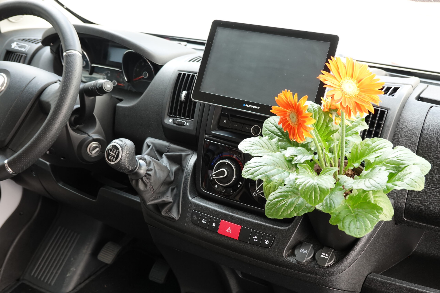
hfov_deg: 42.7
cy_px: 146
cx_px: 220
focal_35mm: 46
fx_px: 562
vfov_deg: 29.2
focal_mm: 16.86
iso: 250
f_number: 4
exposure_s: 1/60
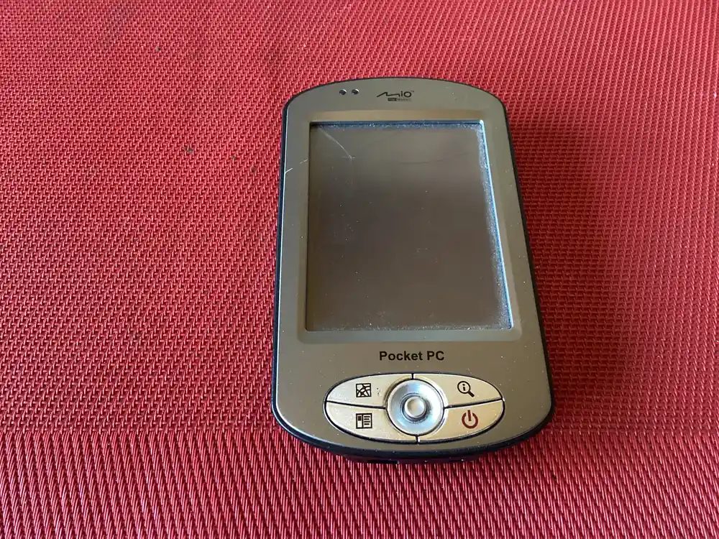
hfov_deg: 58.4
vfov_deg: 45.4
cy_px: 270
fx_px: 644
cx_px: 360
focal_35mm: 31
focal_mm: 3.3
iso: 320
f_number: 2.4
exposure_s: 1/50
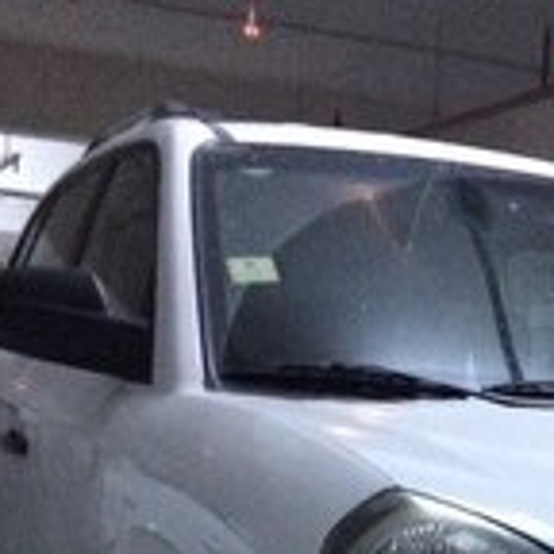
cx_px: 631
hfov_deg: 18.8
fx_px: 1593
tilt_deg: -13.3
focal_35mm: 88
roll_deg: -3.3
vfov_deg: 17.8
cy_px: 816
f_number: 2.2
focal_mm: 4.15
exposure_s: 1/20
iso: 320
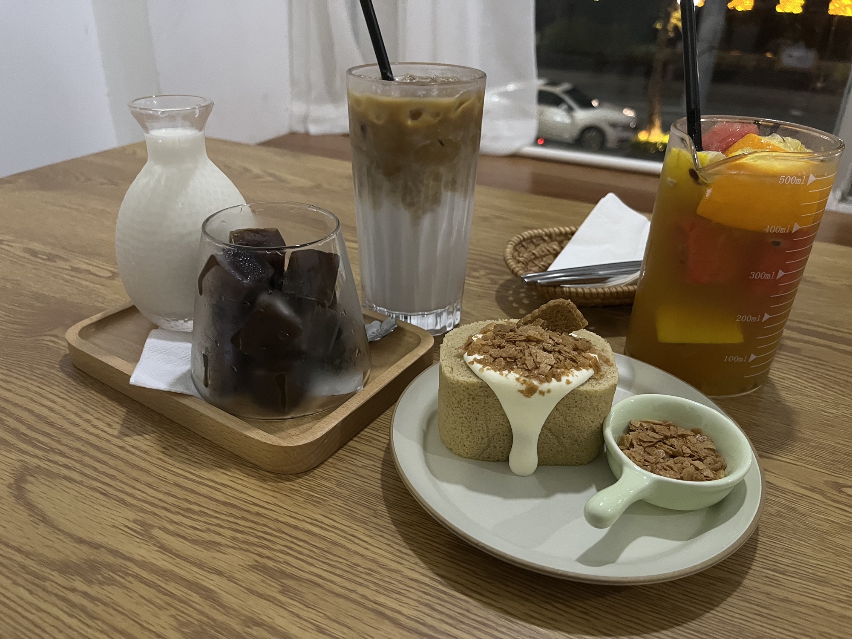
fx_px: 640
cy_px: 320
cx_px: 426
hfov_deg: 67.3
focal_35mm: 26
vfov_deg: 53.1
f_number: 1.6
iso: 400
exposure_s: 1/33
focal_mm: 5.1
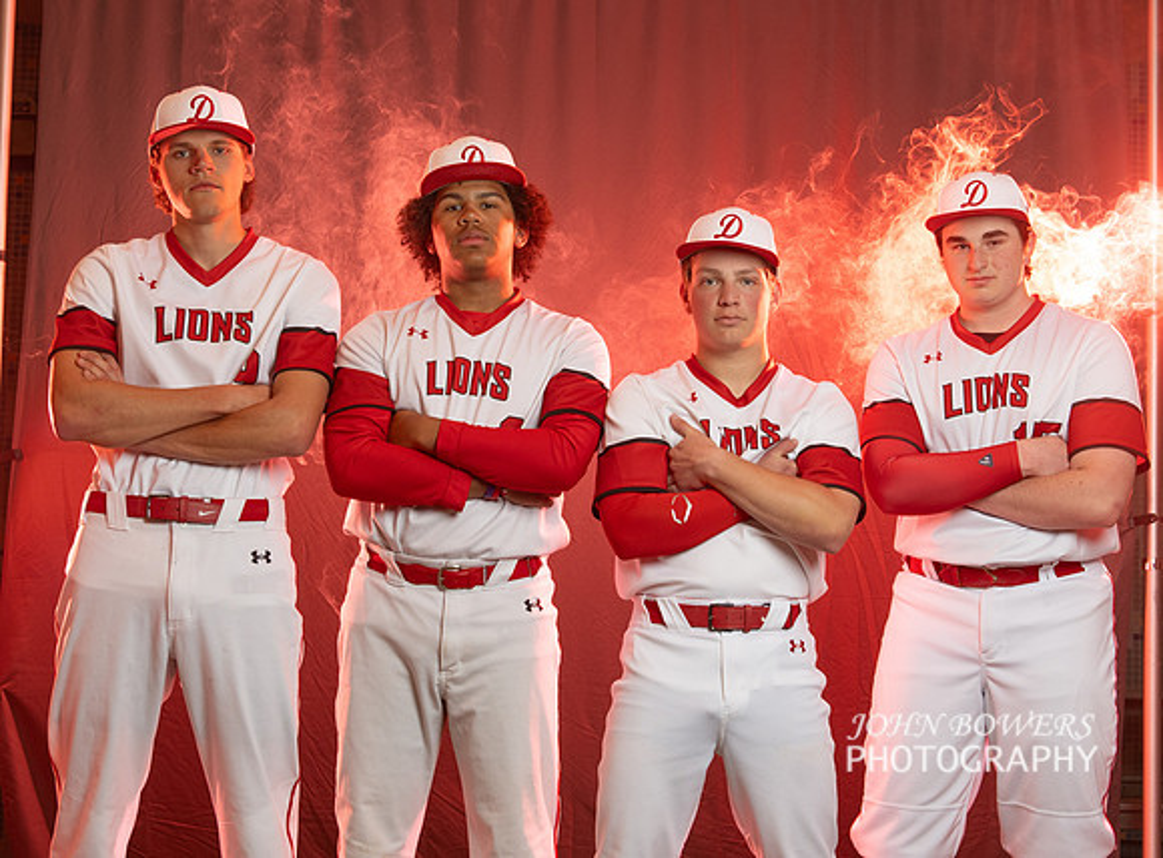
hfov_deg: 29.2
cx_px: 694
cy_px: 387
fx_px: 2223
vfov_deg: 21.8
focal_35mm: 67
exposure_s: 1/200
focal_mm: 38
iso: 320
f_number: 6.3
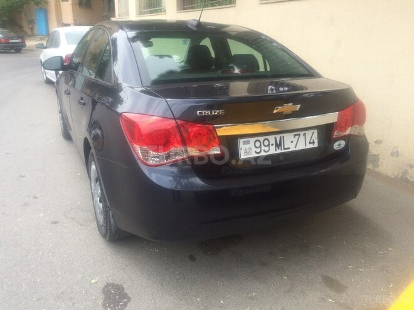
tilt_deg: -17.8
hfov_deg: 61.7
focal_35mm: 29
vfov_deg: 48.2
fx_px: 347
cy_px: 155
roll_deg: -3.1
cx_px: 207
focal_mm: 4.15
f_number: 2.2
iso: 32
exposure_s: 1/540
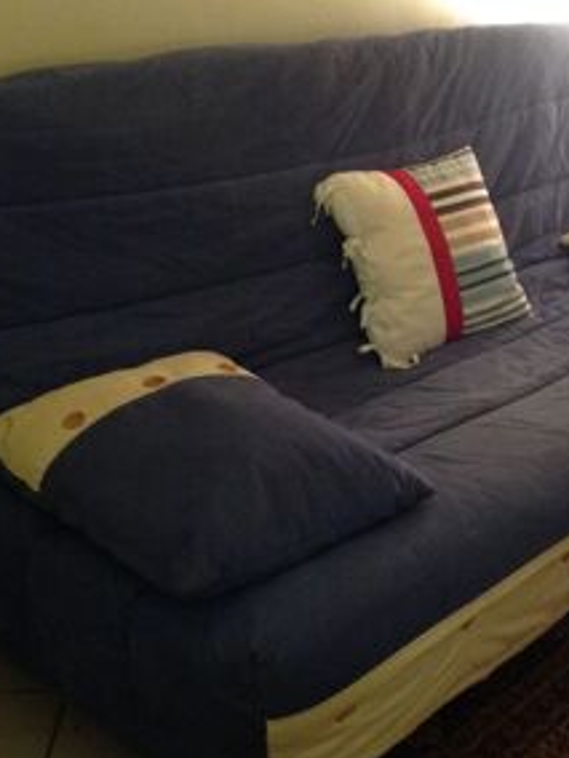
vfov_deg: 32.6
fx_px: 1293
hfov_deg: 24.5
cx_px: 438
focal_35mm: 59
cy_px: 308
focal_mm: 4.28
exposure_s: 1/15
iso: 400
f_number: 2.4
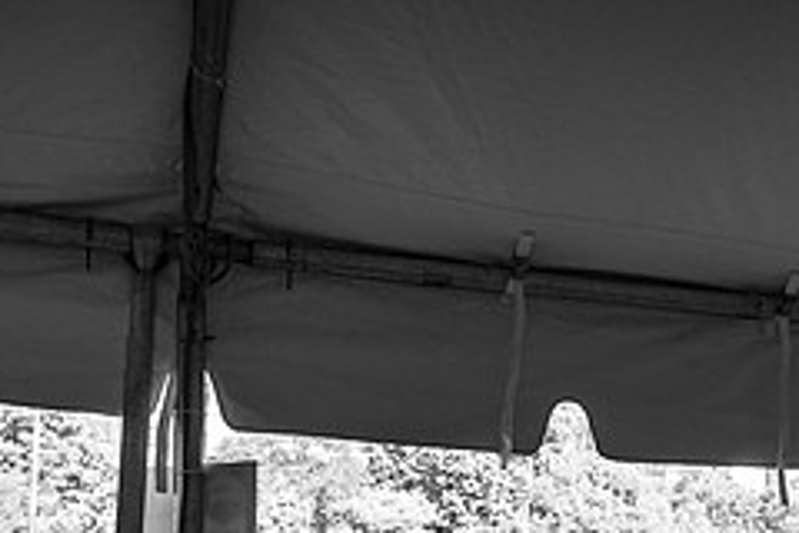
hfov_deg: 33.8
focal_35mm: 58
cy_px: 615
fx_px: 1287
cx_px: 596
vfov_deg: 21.9
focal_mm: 24
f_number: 2.8
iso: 500
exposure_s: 1/400
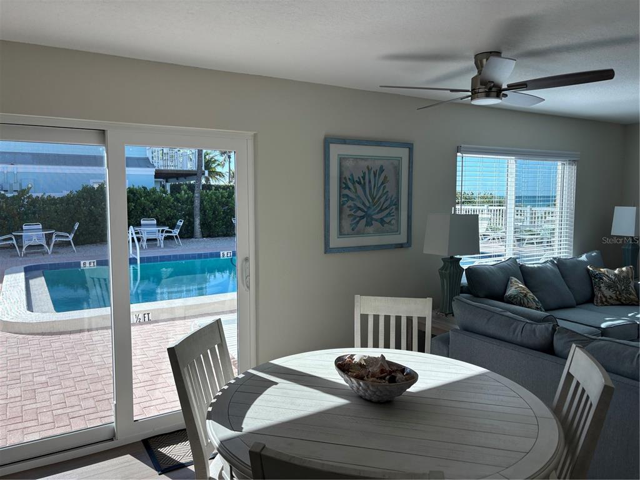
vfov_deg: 53.1
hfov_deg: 67.3
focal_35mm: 26
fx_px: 481
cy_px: 240
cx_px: 320
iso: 50
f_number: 1.6
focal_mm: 5.96
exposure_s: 1/697
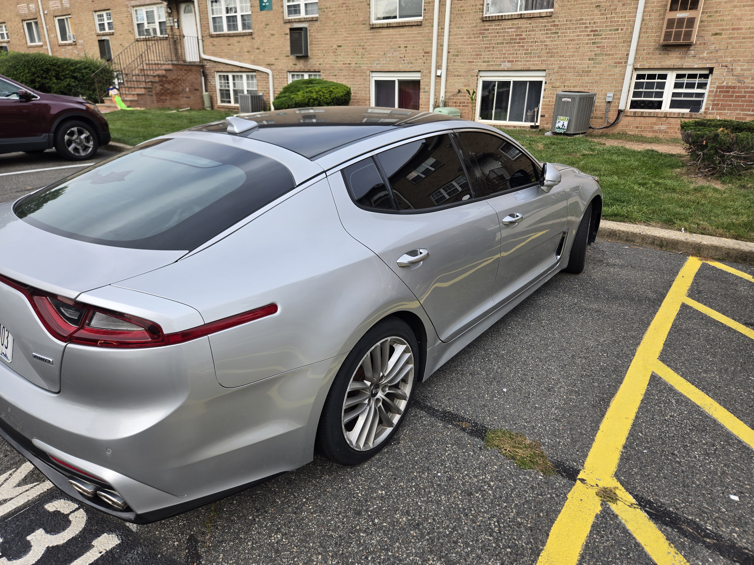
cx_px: 377
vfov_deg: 58.9
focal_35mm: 23
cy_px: 282
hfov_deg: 73.9
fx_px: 501
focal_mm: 5.4
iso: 25
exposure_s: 1/288
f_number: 1.8
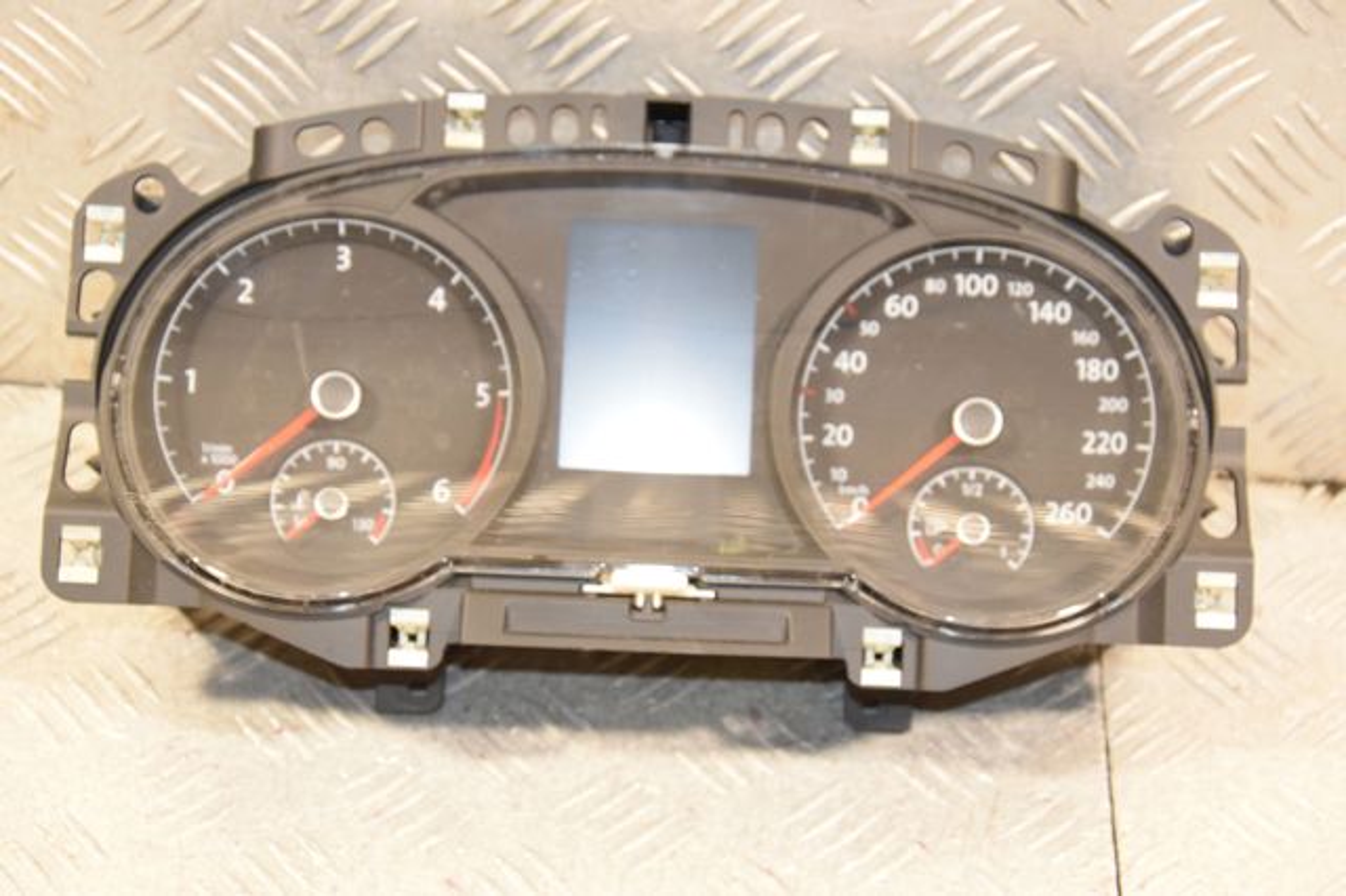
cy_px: 448
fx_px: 2803
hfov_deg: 27.0
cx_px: 673
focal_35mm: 75
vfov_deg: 18.2
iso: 1600
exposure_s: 1/125
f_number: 5.6
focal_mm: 50
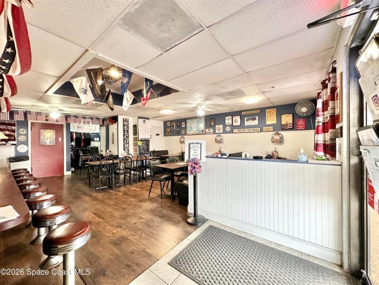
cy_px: 142
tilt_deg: +0.1
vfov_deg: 85.7
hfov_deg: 102.0
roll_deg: +0.5
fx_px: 153
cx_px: 190
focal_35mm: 14
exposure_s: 1/60
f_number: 2.2
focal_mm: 2.22
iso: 200
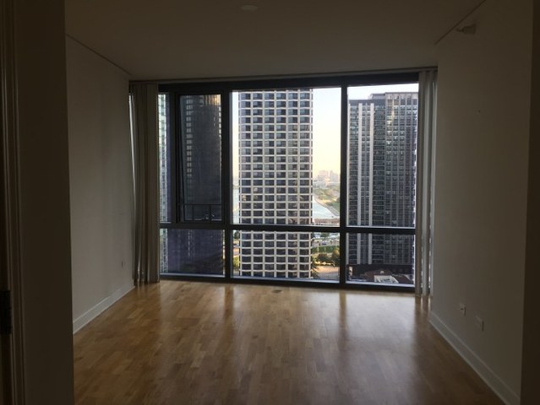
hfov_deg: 61.6
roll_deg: -0.9
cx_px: 270
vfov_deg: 48.3
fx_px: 453
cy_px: 202
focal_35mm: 29
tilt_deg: -3.6
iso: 32
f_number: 2.2
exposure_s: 1/60
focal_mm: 4.15
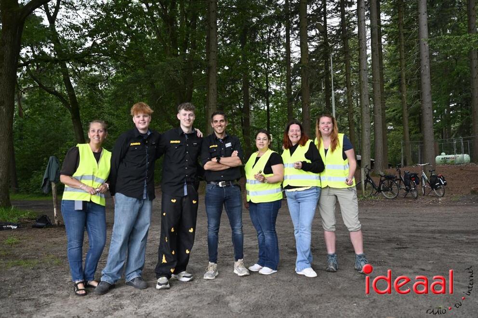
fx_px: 451
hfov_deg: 55.8
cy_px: 159
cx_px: 239
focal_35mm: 34
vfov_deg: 38.8
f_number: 2.8
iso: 400
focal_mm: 34
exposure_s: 1/200
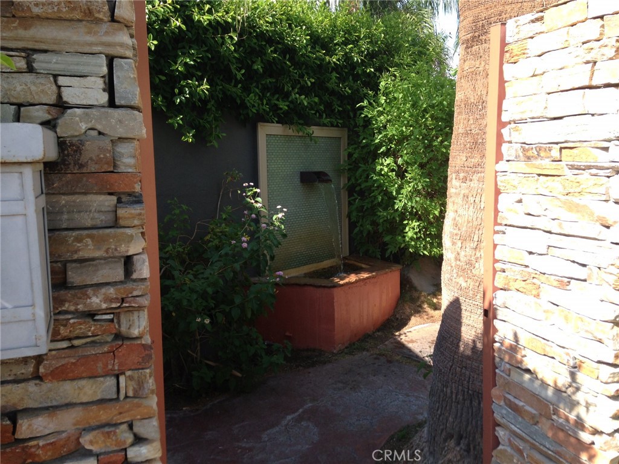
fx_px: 590
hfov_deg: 55.4
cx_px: 310
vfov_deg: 42.9
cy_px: 232
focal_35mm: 33
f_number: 2.4
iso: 50
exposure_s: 1/437
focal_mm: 4.13
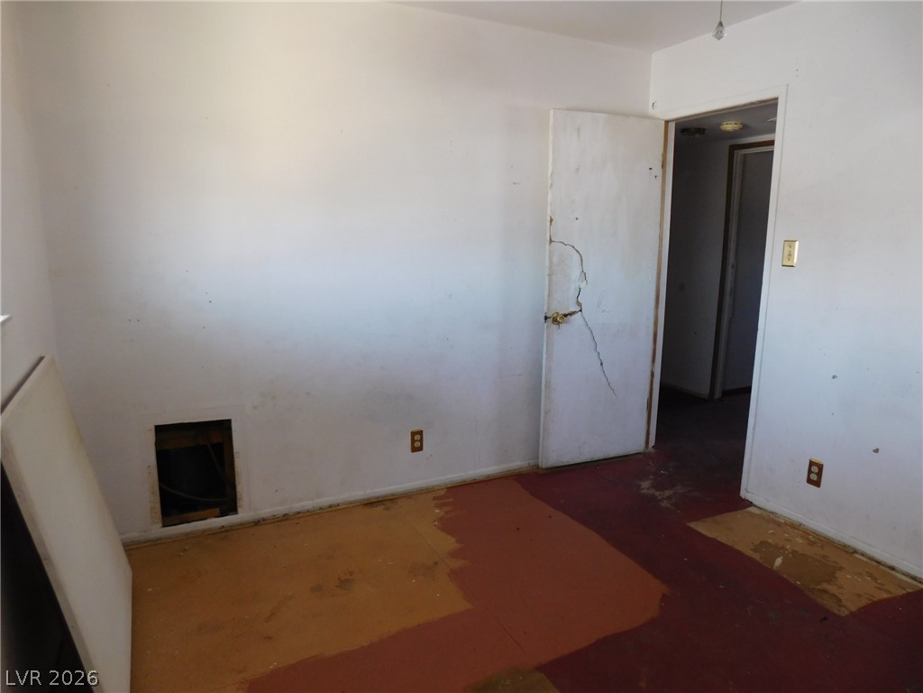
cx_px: 462
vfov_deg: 58.9
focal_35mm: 23
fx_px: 613
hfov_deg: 73.9
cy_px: 346
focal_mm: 4
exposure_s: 1/30
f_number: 3
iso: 160
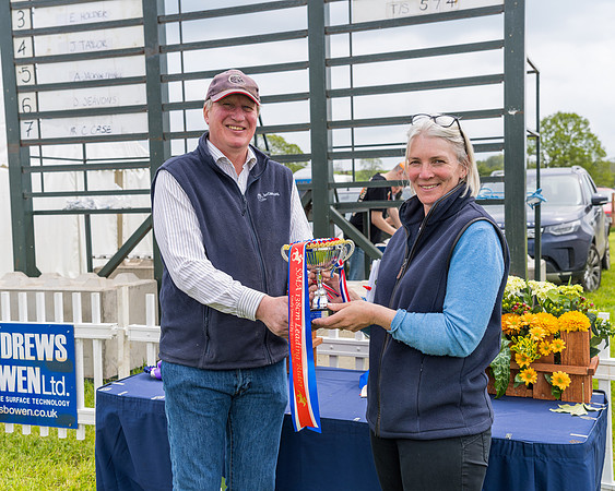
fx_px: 758
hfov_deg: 44.2
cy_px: 246
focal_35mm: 42
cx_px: 308
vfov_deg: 35.9
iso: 100
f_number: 5.6
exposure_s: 1/250
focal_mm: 37
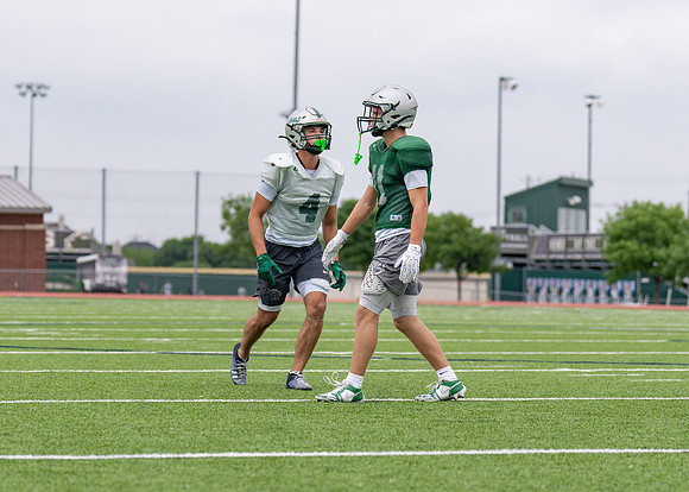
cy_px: 240
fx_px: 2873
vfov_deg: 9.8
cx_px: 319
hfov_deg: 13.7
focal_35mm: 147
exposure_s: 1/2500
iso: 160
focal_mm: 90
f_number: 2.8
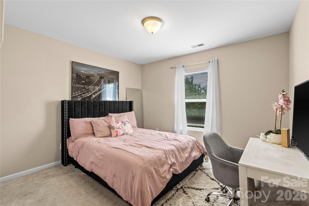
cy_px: 103
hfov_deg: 96.7
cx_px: 154
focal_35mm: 16
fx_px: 137
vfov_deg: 73.7
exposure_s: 1/20
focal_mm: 16
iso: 1250
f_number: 8
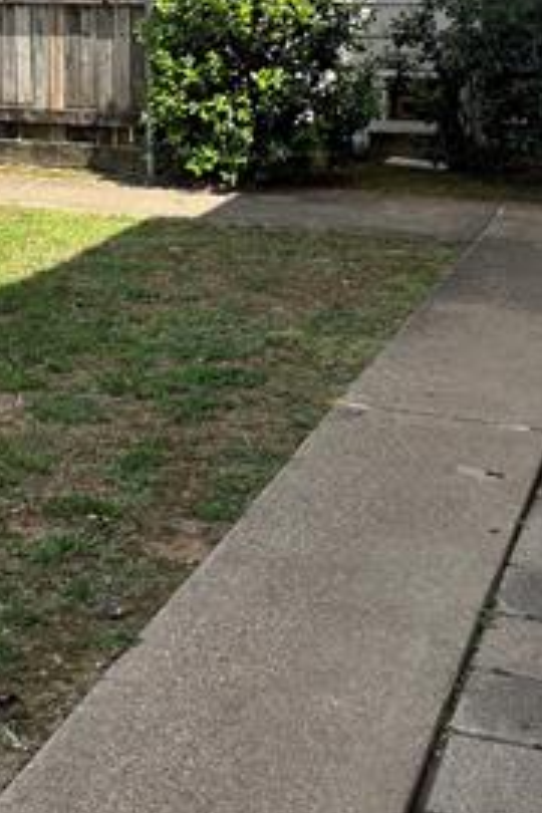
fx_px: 1739
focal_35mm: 77
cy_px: -27
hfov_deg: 17.4
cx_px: 24
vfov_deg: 24.9
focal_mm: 5.96
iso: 50
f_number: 1.6
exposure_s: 1/2151
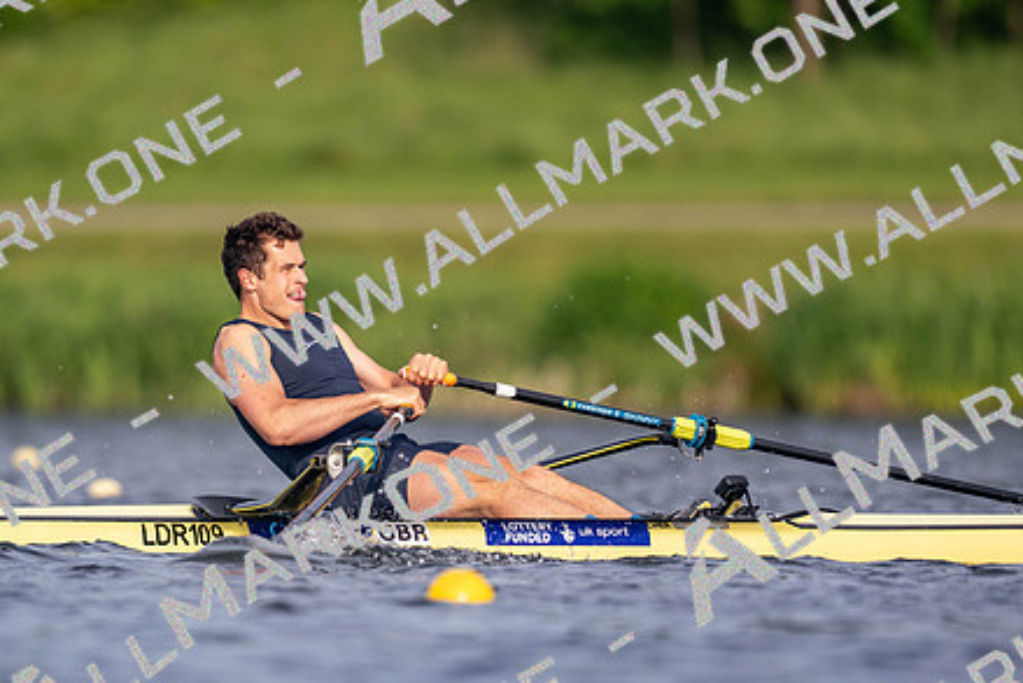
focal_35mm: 792
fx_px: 22512
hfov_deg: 2.6
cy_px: 407
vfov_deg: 1.7
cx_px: 485
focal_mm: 600
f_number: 4
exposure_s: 1/2500
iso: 320
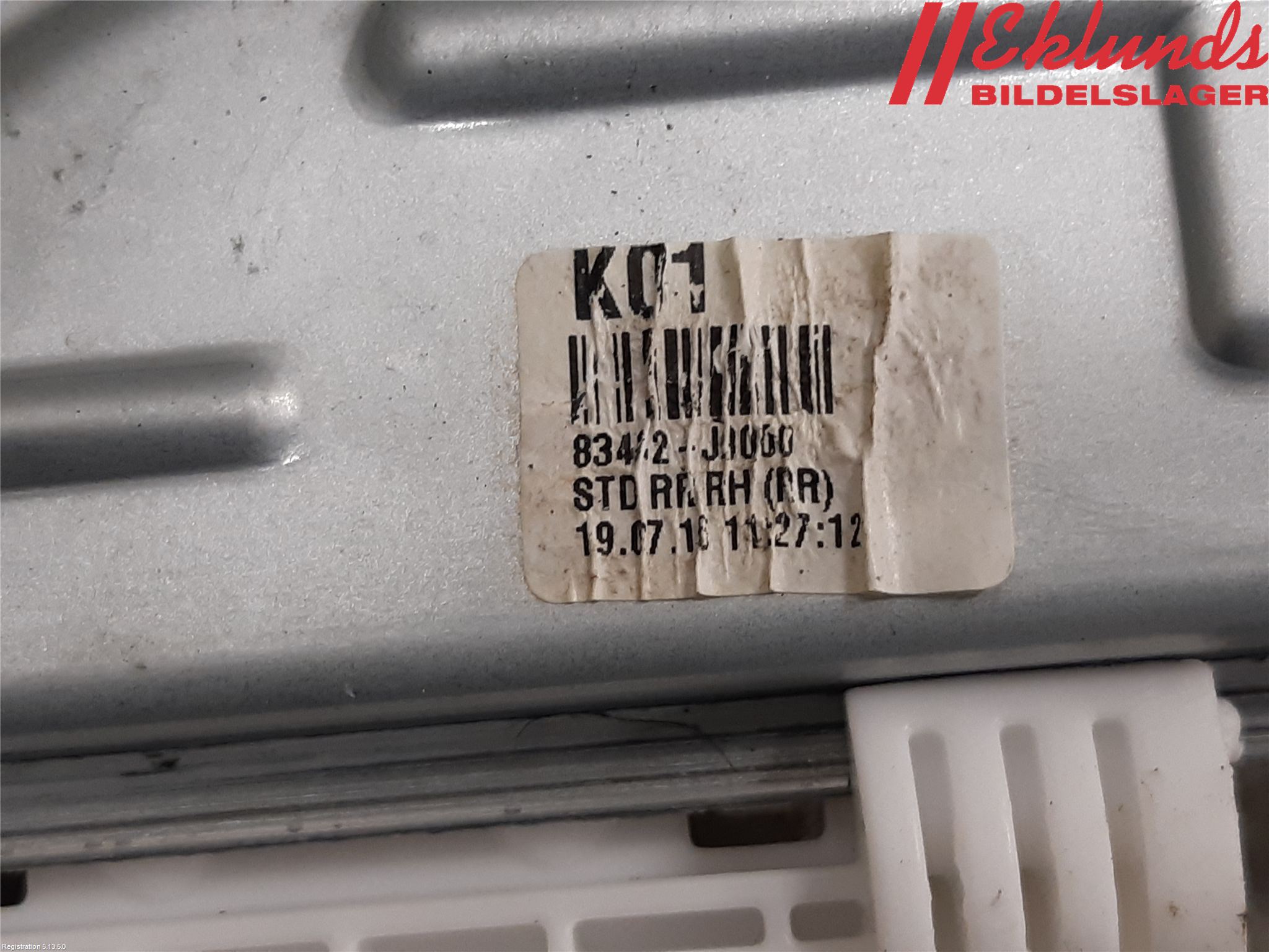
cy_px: 476
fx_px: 953
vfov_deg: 53.1
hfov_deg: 67.3
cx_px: 634
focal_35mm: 26
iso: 100
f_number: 1.7
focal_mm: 3.93
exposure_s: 1/50
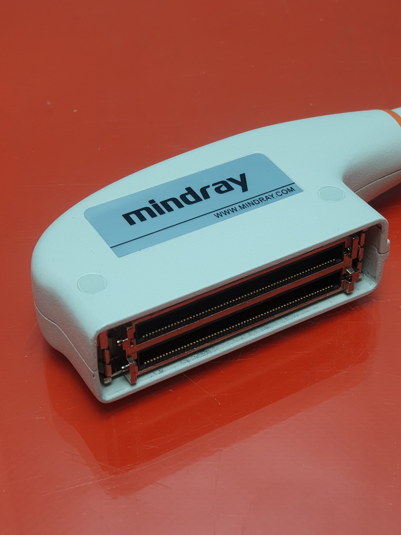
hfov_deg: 28.0
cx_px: 200
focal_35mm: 52
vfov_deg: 36.8
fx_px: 803
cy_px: 268
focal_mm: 6
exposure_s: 1/33
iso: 40
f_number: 2.4
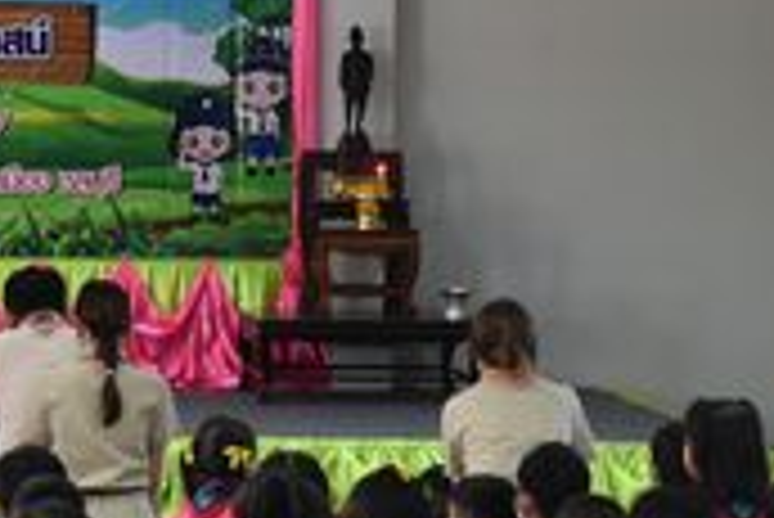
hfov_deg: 10.0
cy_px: 122
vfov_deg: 6.8
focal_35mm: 202
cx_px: -112
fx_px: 4347
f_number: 4
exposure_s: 1/60
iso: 720
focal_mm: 58
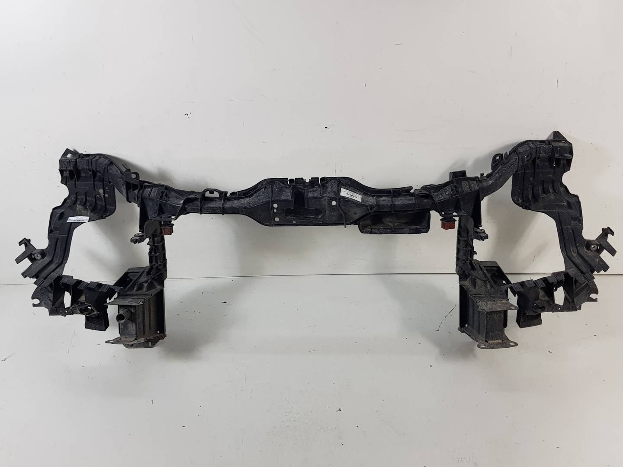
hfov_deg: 67.3
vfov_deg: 53.1
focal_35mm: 26
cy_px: 234
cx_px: 312
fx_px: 468
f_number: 1.7
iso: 40
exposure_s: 1/105
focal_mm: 4.2
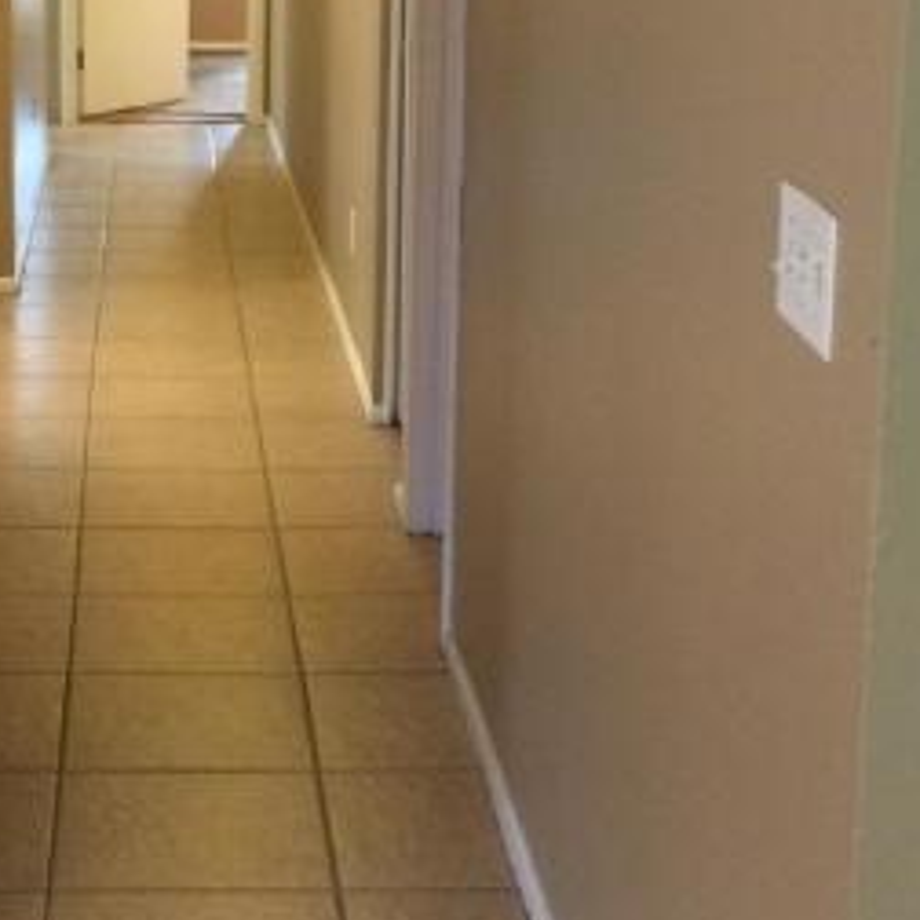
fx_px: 2345
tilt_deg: -13.7
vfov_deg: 21.9
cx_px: 234
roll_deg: +0.5
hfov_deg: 22.0
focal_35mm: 78
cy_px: 186
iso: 320
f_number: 2.2
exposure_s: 1/24
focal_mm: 4.15
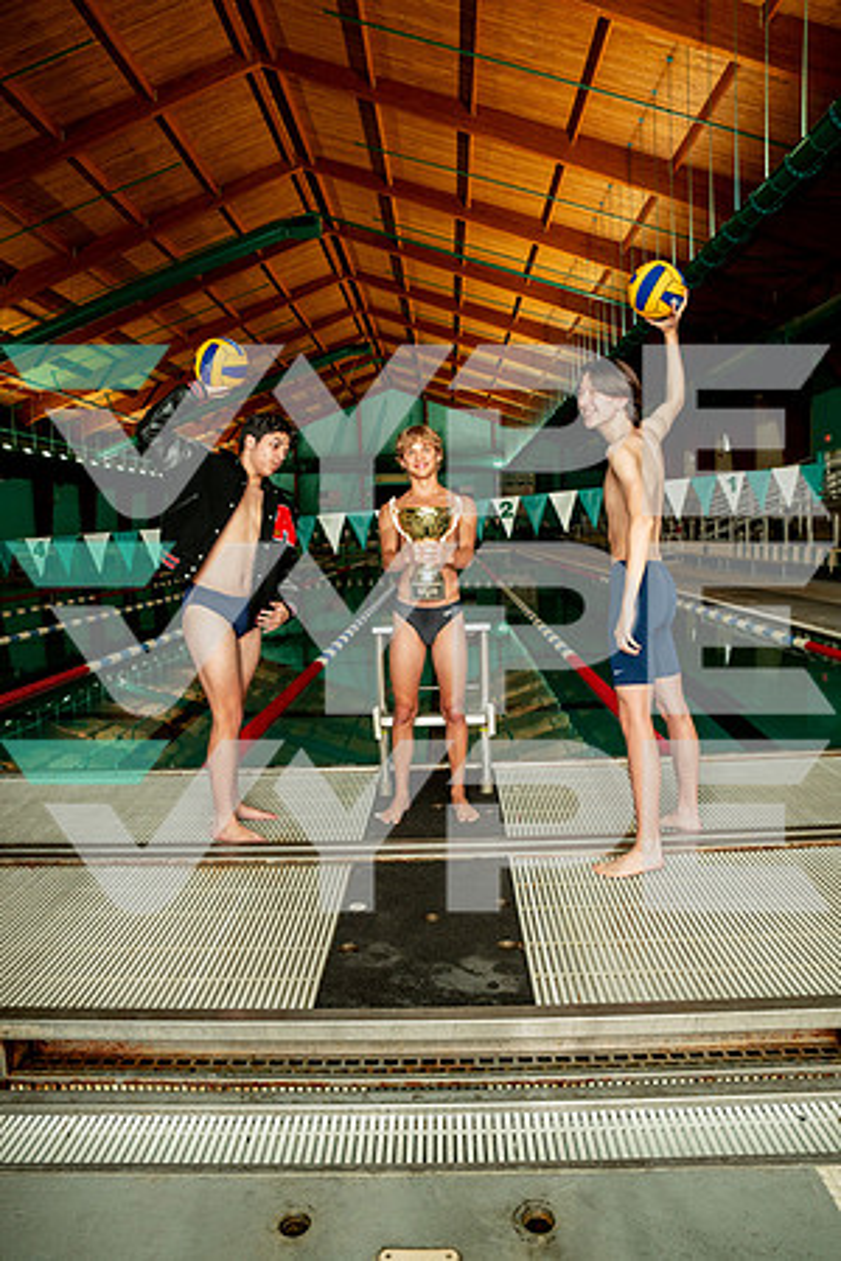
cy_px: 630
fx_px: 841
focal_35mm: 24
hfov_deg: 53.1
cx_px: 420
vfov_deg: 73.7
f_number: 7.1
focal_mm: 24
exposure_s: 1/200
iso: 800
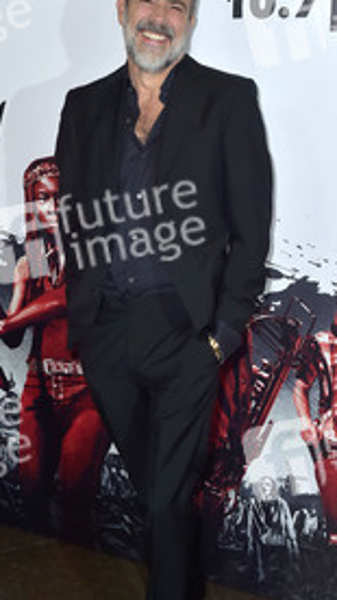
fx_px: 700
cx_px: 158
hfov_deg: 27.1
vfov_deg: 46.3
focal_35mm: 44
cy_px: 341
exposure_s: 1/200
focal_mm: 29
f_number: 5.6
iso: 400
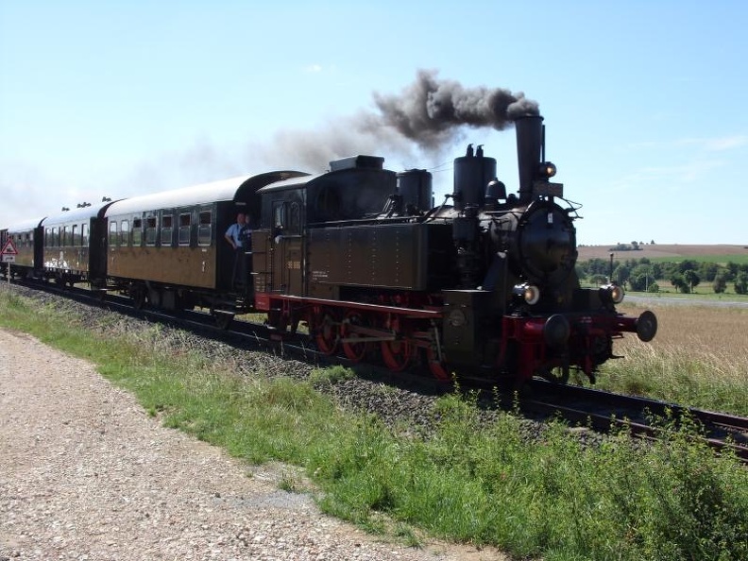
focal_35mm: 38
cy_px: 280
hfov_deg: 49.0
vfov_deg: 37.7
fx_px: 821
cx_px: 374
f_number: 4.9
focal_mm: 6.3
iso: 50
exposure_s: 1/323
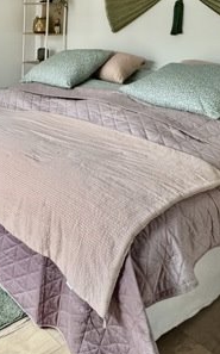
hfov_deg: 28.4
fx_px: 385
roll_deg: +0.4
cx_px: -34
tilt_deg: -8.4
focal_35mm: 40
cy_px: 69
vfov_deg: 46.6
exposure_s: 1/99
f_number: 2.2
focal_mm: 2.22
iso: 320
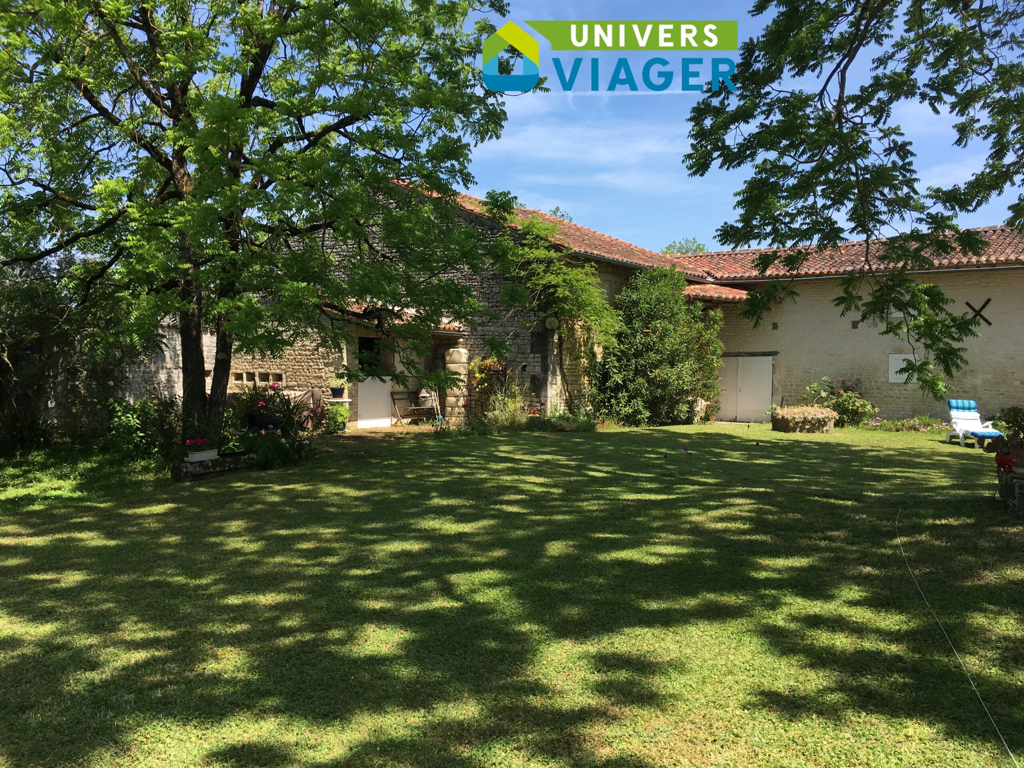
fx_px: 858
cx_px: 512
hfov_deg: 61.7
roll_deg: -0.9
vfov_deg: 48.2
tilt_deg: -2.5
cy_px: 384
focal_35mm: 29
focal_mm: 4.15
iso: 25
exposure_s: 1/855
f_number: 2.2
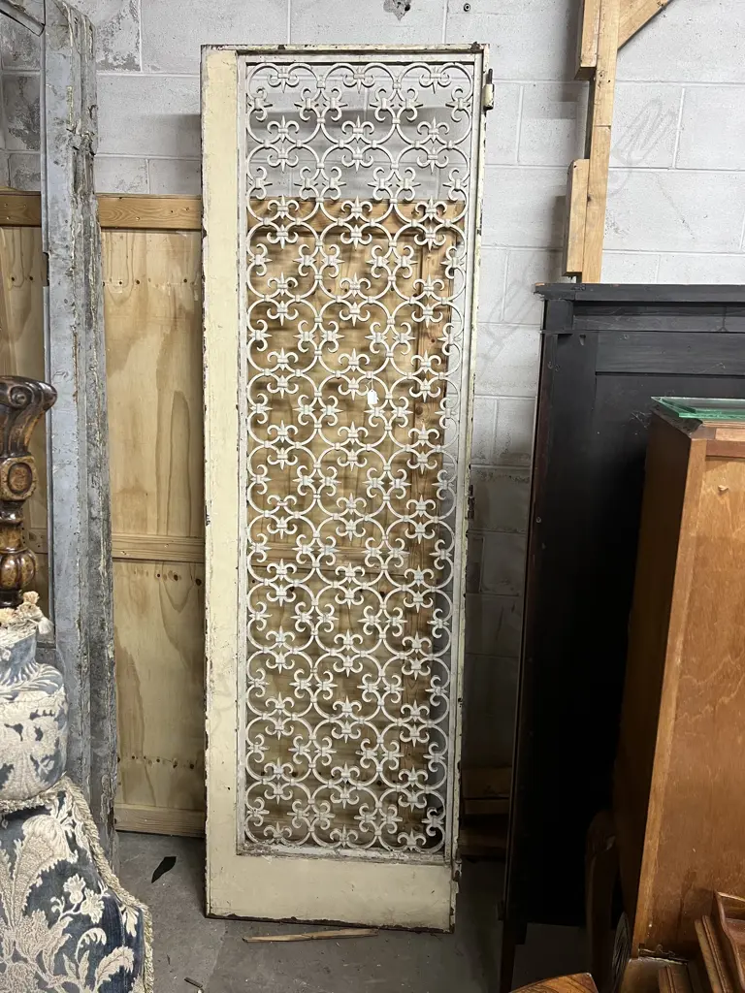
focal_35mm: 26
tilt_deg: -14.8
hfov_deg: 53.1
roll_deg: -2.6
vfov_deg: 67.3
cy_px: 496
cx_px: 372
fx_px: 746
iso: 125
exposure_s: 1/50
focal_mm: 5.7
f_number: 1.5
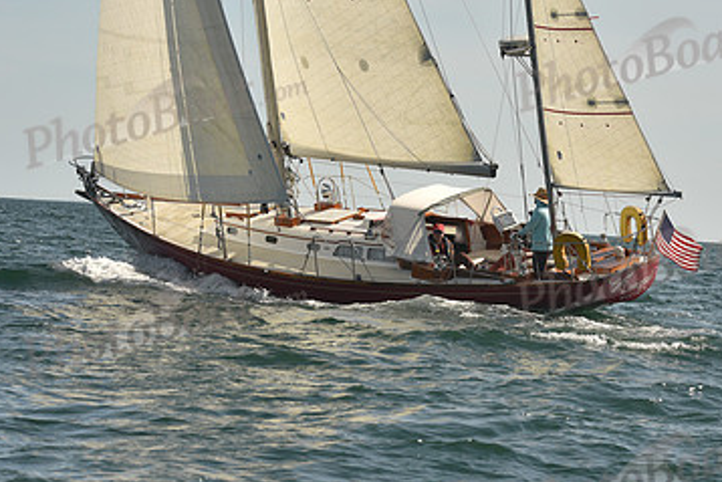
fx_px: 3250
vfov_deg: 8.5
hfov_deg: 12.7
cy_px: 193
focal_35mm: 162
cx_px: 413
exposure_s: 1/640
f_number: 7.1
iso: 250
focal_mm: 100
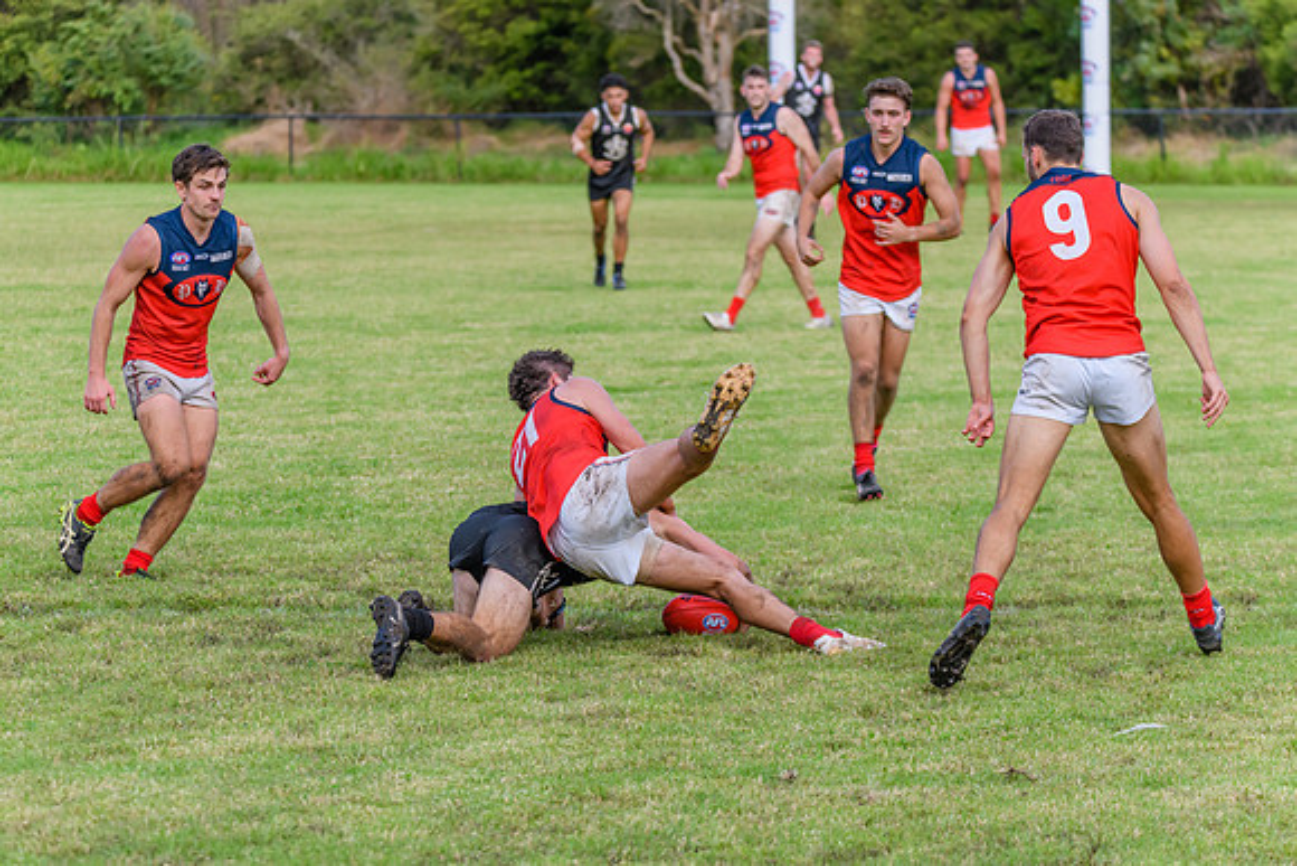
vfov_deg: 7.7
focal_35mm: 178
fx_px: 6416
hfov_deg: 11.5
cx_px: 590
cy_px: 423
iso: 900
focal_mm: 150
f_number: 5
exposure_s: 1/2000
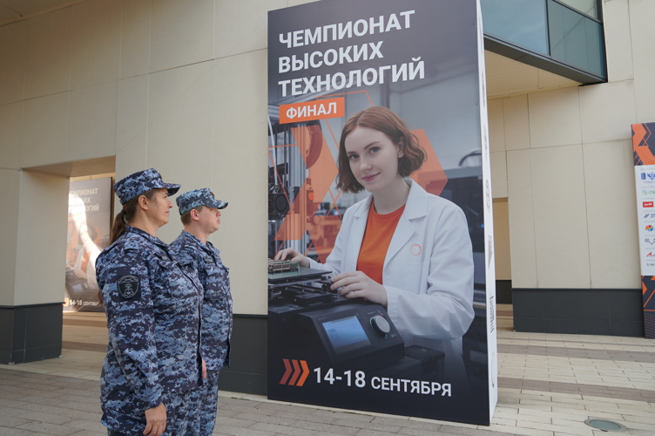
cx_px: 328
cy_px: 218
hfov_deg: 67.4
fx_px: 491
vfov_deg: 47.8
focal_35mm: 27
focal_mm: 18
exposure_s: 1/160
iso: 100
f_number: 4
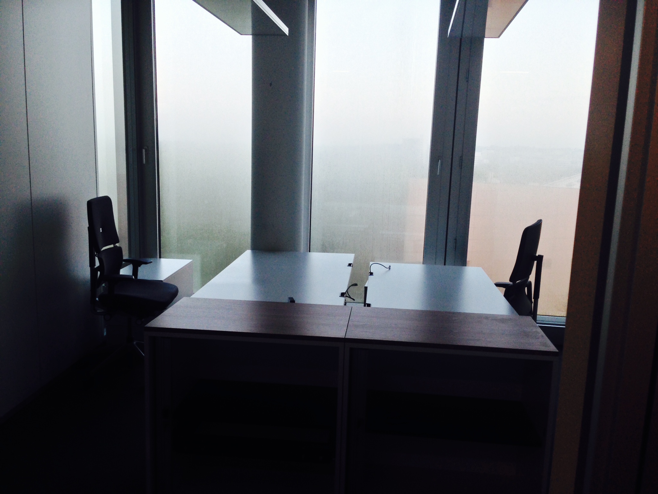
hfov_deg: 55.4
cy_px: 247
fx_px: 627
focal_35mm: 33
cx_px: 329
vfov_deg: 42.9
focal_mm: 4.12
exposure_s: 1/120
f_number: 2.4
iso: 80
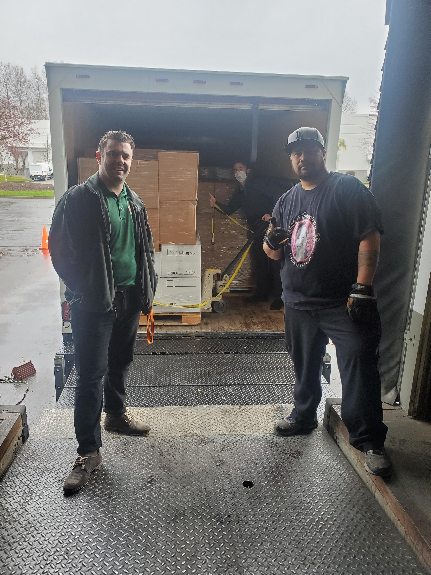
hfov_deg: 53.1
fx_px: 432
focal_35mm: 26
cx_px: 216
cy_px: 288
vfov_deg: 67.3
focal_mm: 4.3
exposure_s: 1/120
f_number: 2.4
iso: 100
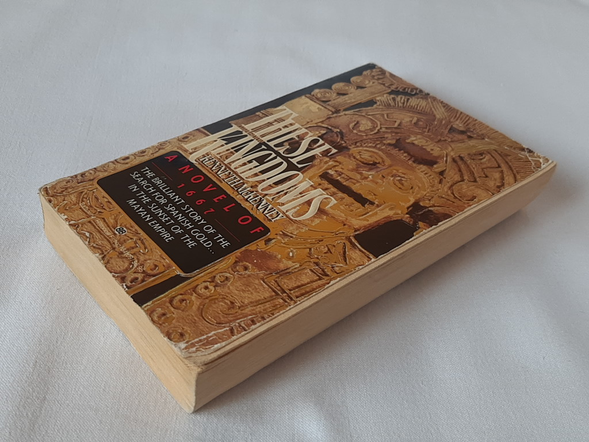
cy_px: 221
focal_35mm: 27
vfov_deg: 51.4
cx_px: 294
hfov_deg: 65.3
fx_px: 459
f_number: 1.7
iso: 182
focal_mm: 3.93
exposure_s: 1/100
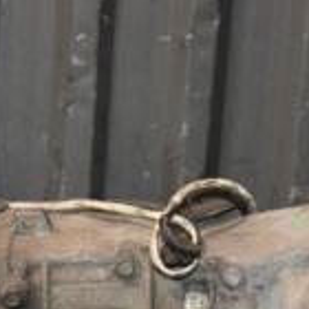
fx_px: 1767
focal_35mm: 175
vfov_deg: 10.0
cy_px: 263
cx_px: 106
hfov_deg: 10.0
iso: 800
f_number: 5
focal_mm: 32
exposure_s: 1/60
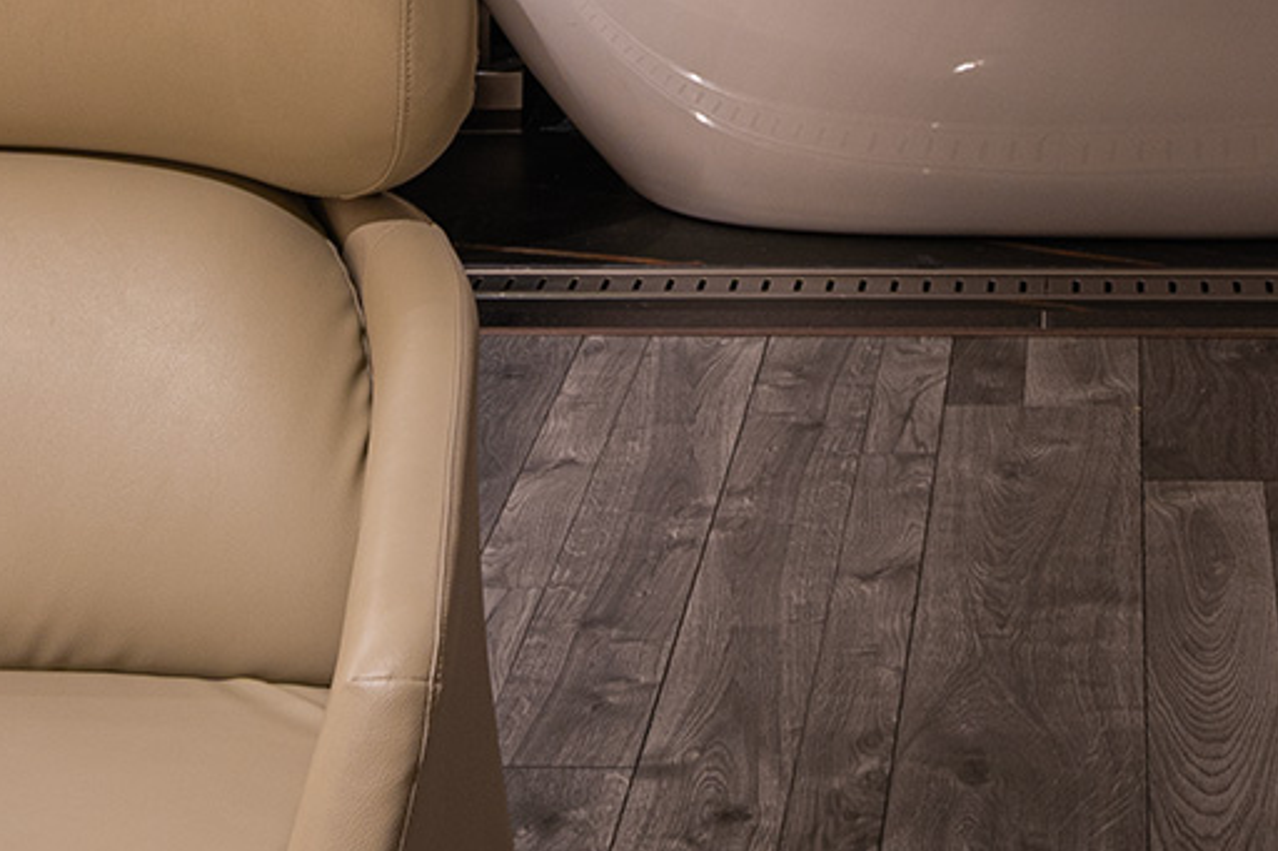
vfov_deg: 12.6
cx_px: 1086
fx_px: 3407
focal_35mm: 96
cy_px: -817
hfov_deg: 20.9
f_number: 10
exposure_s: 1.6
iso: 100
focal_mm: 24
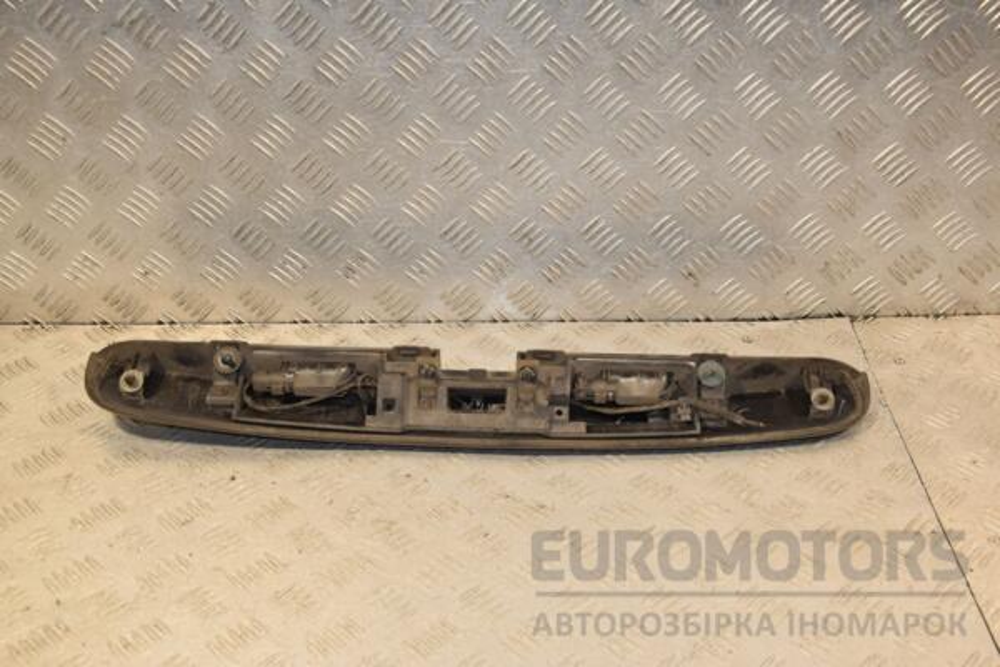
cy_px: 334
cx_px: 500
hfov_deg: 46.4
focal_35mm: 42
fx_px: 1167
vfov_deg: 31.9
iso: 800
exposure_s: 1/200
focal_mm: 28
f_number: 9
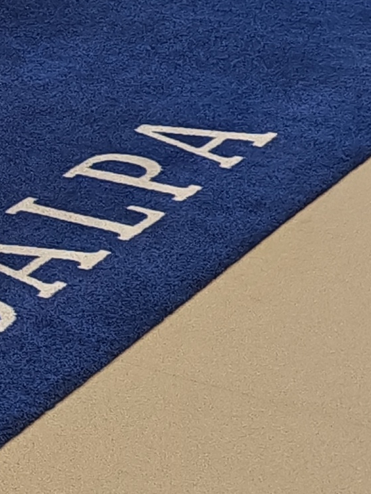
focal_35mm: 188
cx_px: -722
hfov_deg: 7.1
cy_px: -251
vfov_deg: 10.2
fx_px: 2686
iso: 80
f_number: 1.9
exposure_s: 1/100
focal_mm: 6.12
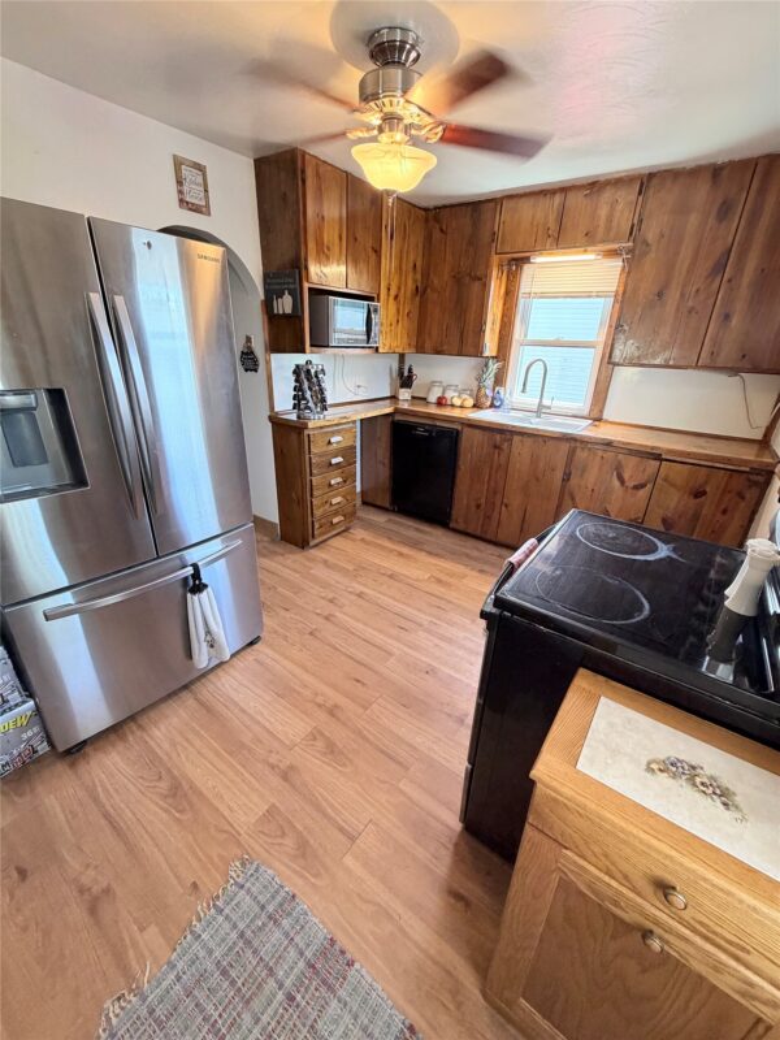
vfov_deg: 102.1
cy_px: 520
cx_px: 390
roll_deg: -2.5
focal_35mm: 14
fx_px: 421
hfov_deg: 85.7
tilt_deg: -23.2
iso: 250
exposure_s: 1/60
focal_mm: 2.22
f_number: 2.2
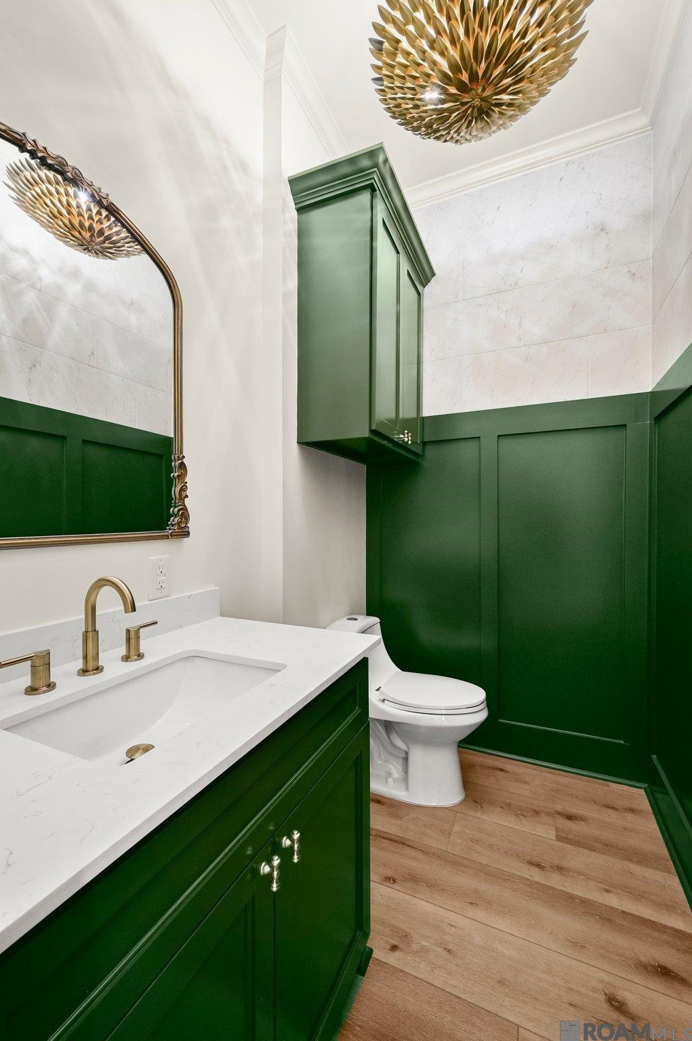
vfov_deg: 104.3
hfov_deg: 81.1
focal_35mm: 14
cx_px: 346
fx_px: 404
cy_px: 520
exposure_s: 1/2.5
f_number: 10
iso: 200
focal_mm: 14
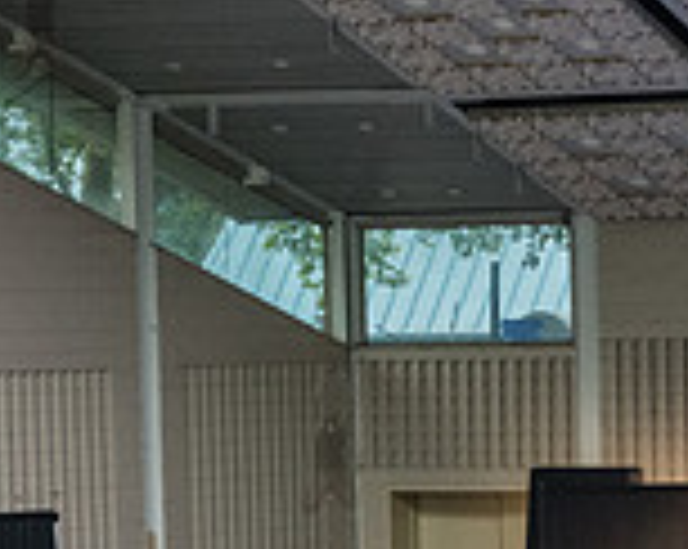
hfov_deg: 10.3
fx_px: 3722
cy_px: 650
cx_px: 888
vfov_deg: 8.3
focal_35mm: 183
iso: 3200
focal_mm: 50
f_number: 4
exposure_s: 1/320
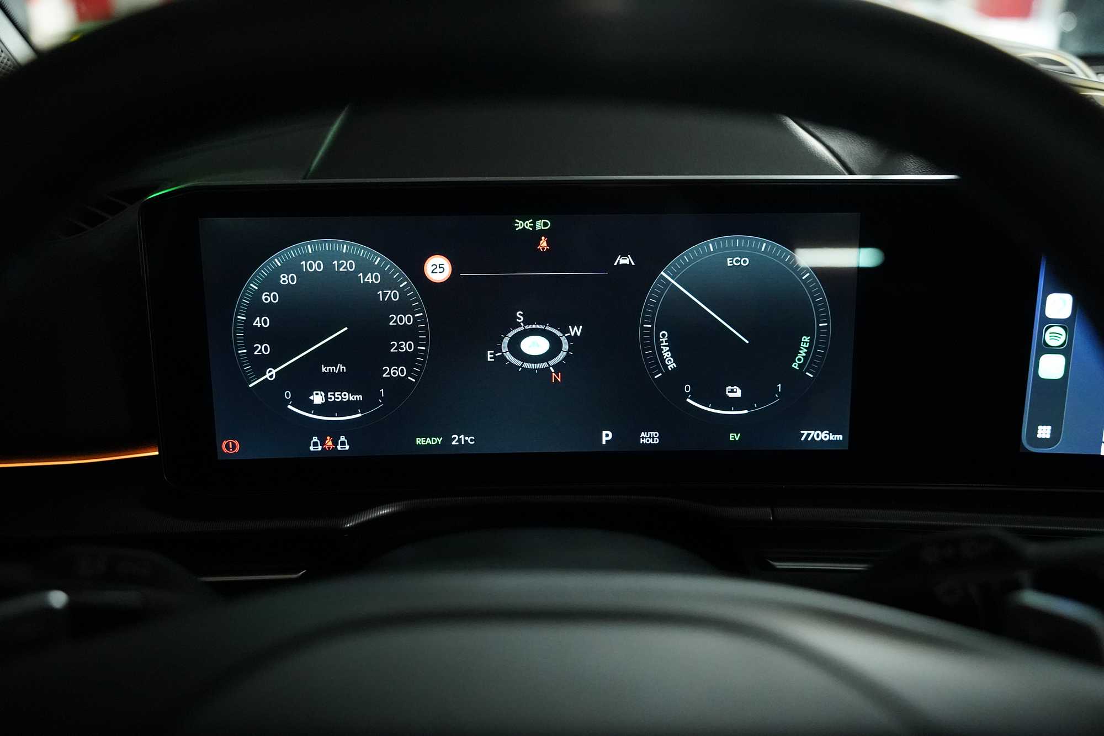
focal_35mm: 31
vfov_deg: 42.7
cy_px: 368
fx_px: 941
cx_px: 552
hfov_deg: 60.8
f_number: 3.5
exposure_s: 1/30
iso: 12800
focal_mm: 30.7
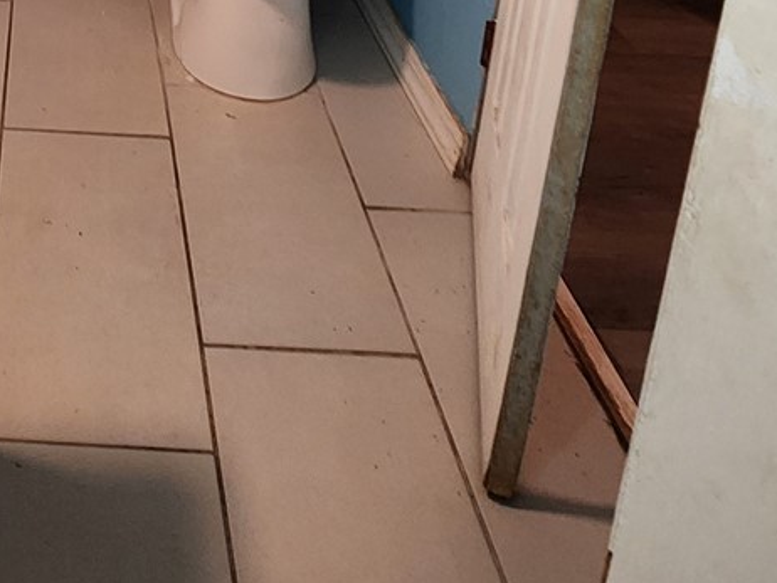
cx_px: 64
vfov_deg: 23.9
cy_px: -338
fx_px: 1011
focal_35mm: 45
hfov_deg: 38.8
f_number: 2.2
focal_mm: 2.2
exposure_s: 1/60
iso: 320
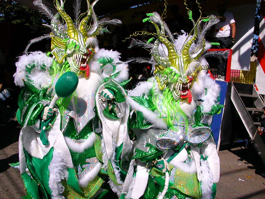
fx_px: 283
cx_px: 132
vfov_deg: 38.7
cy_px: 100
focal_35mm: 37
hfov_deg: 50.1
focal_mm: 5.6
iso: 100
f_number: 4.5
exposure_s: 1/1297
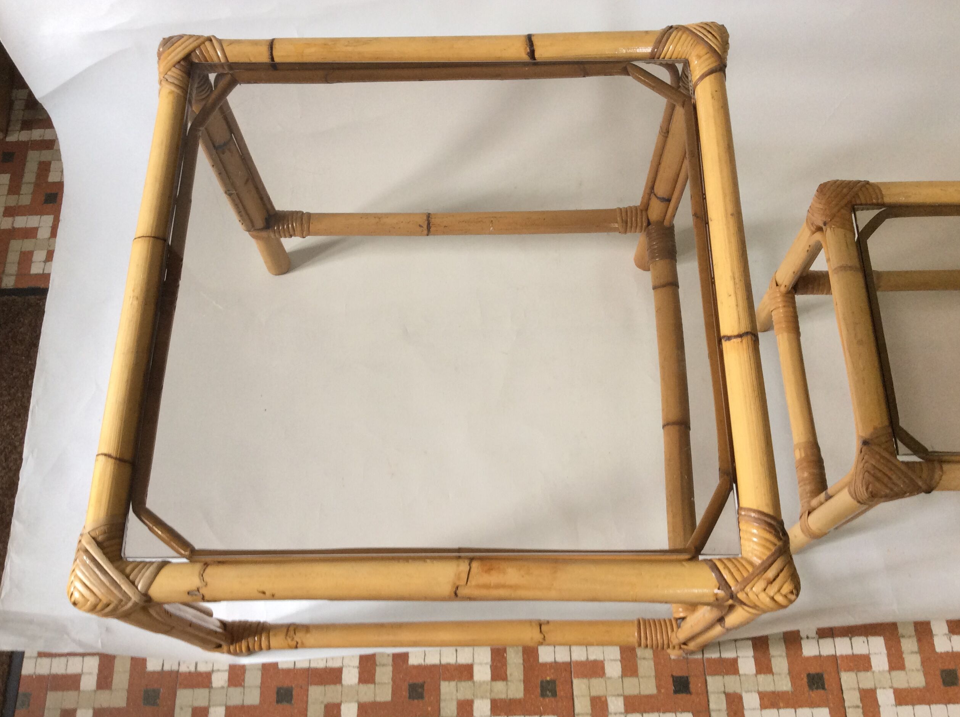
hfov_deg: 55.4
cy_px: 369
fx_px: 914
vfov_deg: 42.8
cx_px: 476
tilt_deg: -68.3
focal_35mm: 33
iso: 80
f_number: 2.4
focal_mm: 3.3
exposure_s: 1/25
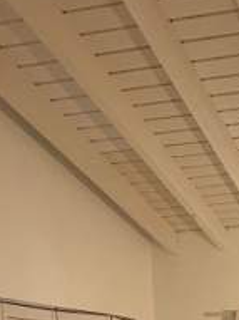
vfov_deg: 31.9
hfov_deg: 24.2
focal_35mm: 47
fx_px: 433
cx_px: 358
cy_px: 405
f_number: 2.2
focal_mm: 2.22
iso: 500
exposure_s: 1/60
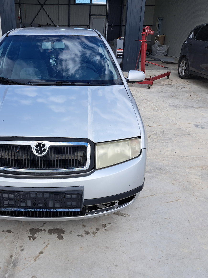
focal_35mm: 33
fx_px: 264
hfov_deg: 42.4
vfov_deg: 55.3
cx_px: 69
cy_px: 135
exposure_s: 1/484
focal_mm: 5.23
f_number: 1.8
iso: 50
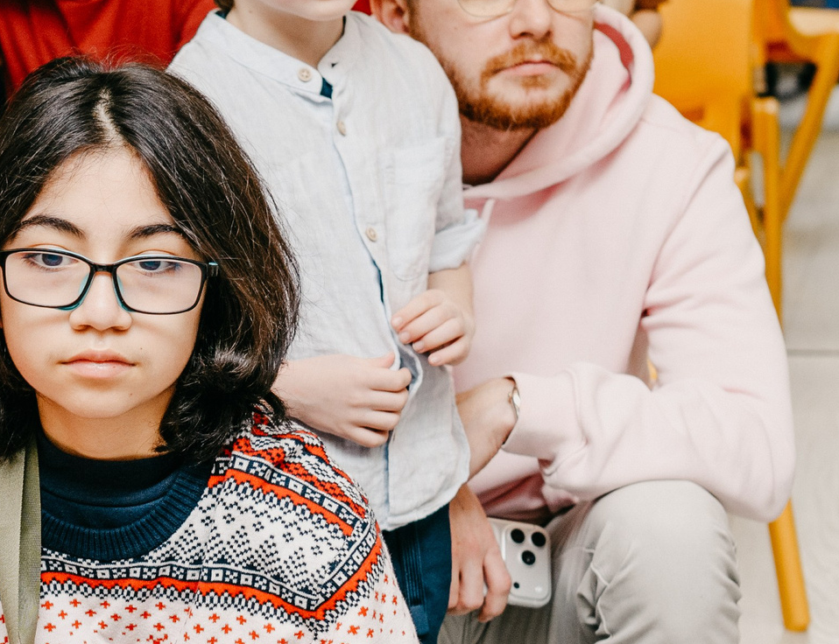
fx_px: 3228
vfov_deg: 11.4
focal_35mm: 132
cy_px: 498
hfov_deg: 14.5
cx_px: -60
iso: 250
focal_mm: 45
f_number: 4
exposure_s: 1/160
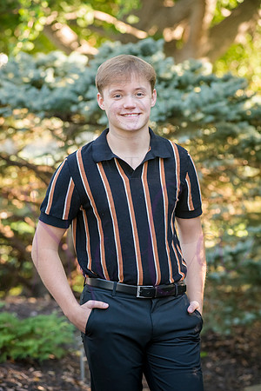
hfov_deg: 12.2
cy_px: 196
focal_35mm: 112
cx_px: 130
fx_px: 1218
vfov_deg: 18.3
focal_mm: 112
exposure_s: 1/320
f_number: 4.5
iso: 800
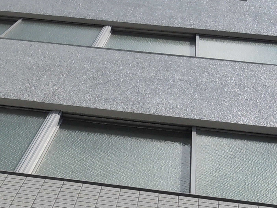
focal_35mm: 101
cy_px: 170
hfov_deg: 19.1
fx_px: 808
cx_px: 32
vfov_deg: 14.6
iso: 100
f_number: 8
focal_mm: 5.9
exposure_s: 1/500
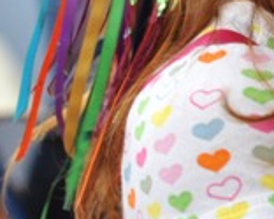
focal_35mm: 192
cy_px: -172
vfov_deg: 7.8
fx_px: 1558
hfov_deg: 9.7
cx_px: 437
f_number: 3.2
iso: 250
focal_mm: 40
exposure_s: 1/125
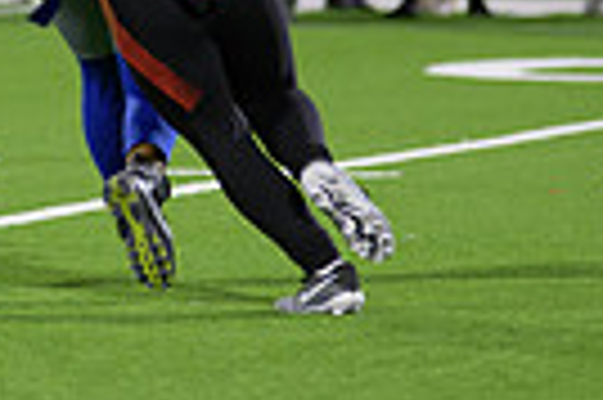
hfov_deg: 2.9
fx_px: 11978
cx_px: 54
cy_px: -119
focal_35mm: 716
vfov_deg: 1.9
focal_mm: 165
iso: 900
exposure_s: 1/200
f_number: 2.8
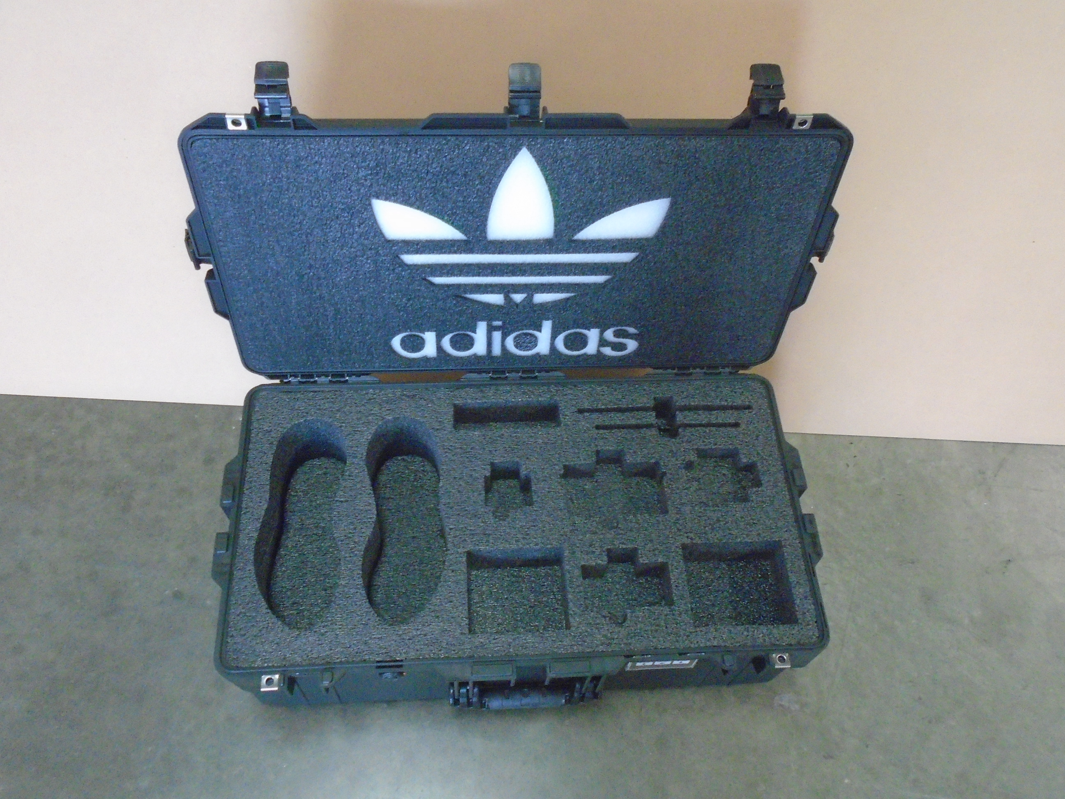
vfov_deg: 45.4
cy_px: 400
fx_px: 954
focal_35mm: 31
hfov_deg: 58.4
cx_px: 532
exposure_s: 1/40
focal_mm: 5.5
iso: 800
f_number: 3.5
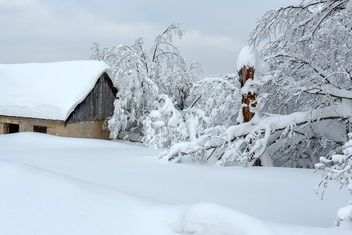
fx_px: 342
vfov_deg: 37.9
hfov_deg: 54.1
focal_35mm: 35
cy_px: 126
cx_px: 142
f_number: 11
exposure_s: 1/160
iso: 100
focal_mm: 24
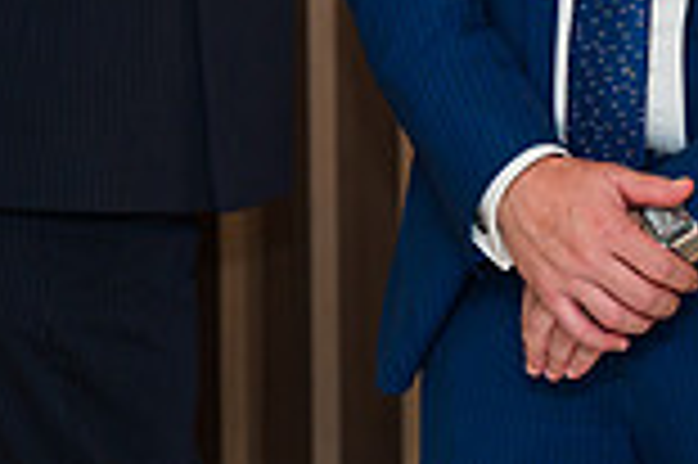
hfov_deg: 6.2
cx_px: 500
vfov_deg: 4.1
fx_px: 6450
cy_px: -293
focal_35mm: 333
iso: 400
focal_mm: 88
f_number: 3.2
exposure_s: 1/160
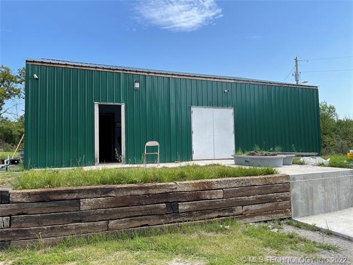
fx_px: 265
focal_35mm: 26
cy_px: 132
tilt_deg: +4.2
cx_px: 176
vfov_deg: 53.1
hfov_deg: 67.3
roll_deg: +1.5
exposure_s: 1/1976
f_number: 1.6
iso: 32
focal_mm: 5.1
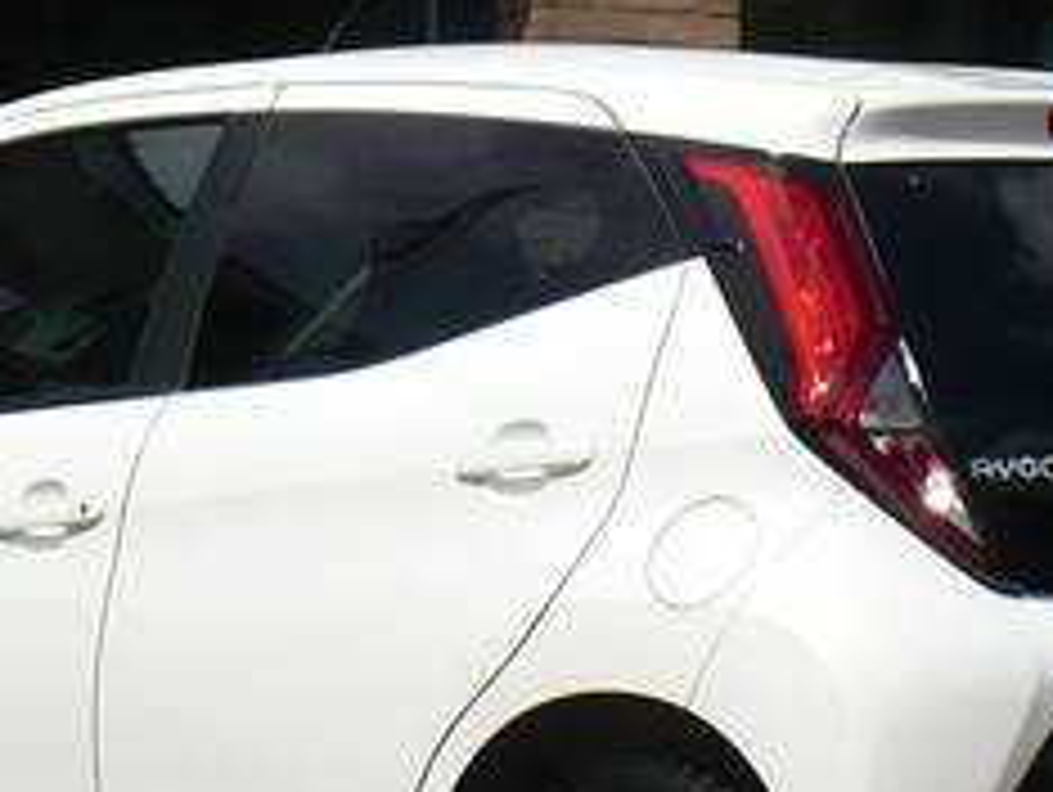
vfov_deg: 6.1
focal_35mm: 243
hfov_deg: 8.1
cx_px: 540
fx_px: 7400
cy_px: 238
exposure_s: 1/250
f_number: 9
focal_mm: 9.9
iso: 100
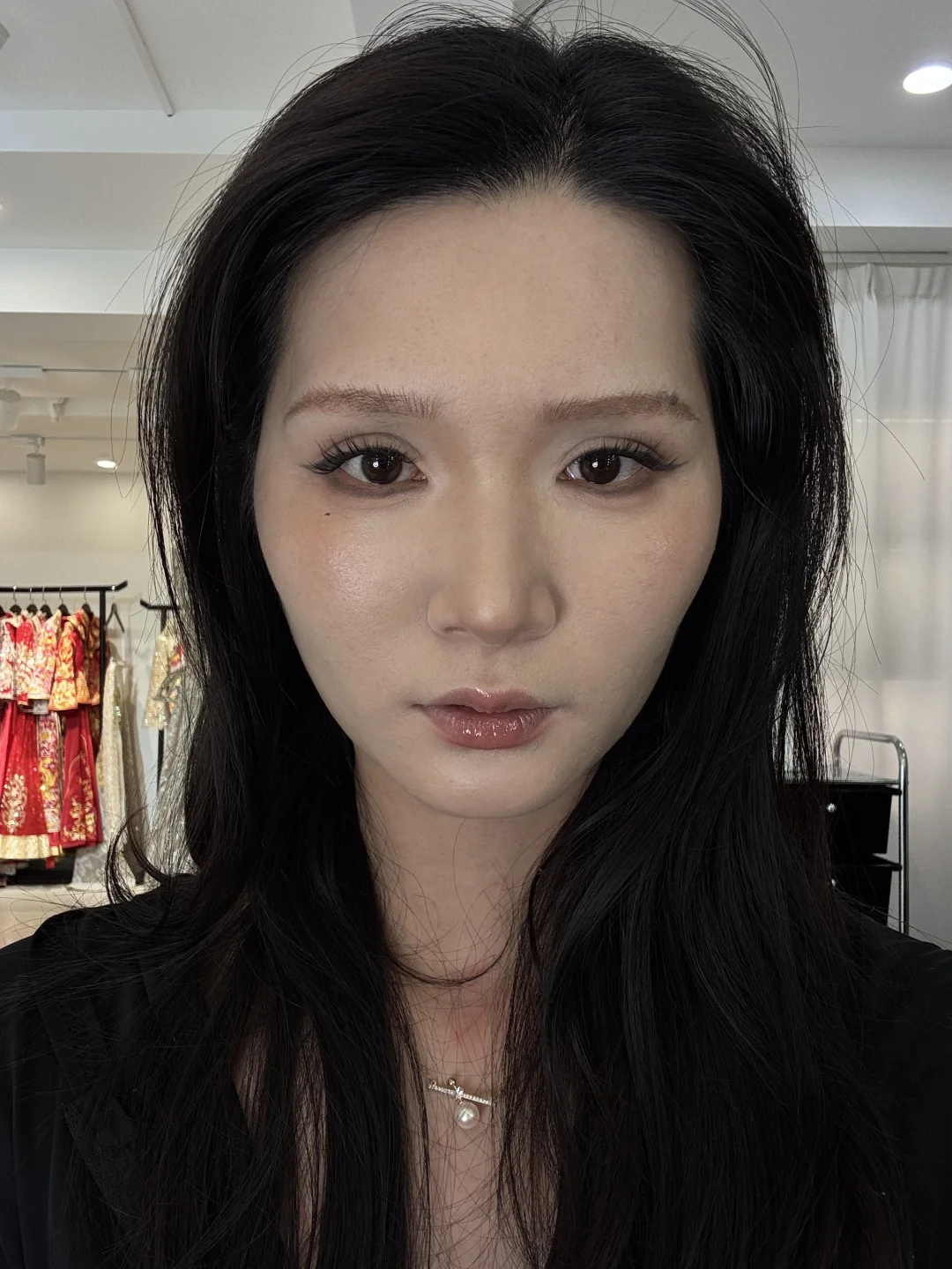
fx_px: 1100
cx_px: 476
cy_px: 634
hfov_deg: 46.8
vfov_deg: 60.0
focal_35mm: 30
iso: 20
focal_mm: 2.69
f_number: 1.9
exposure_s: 1/100
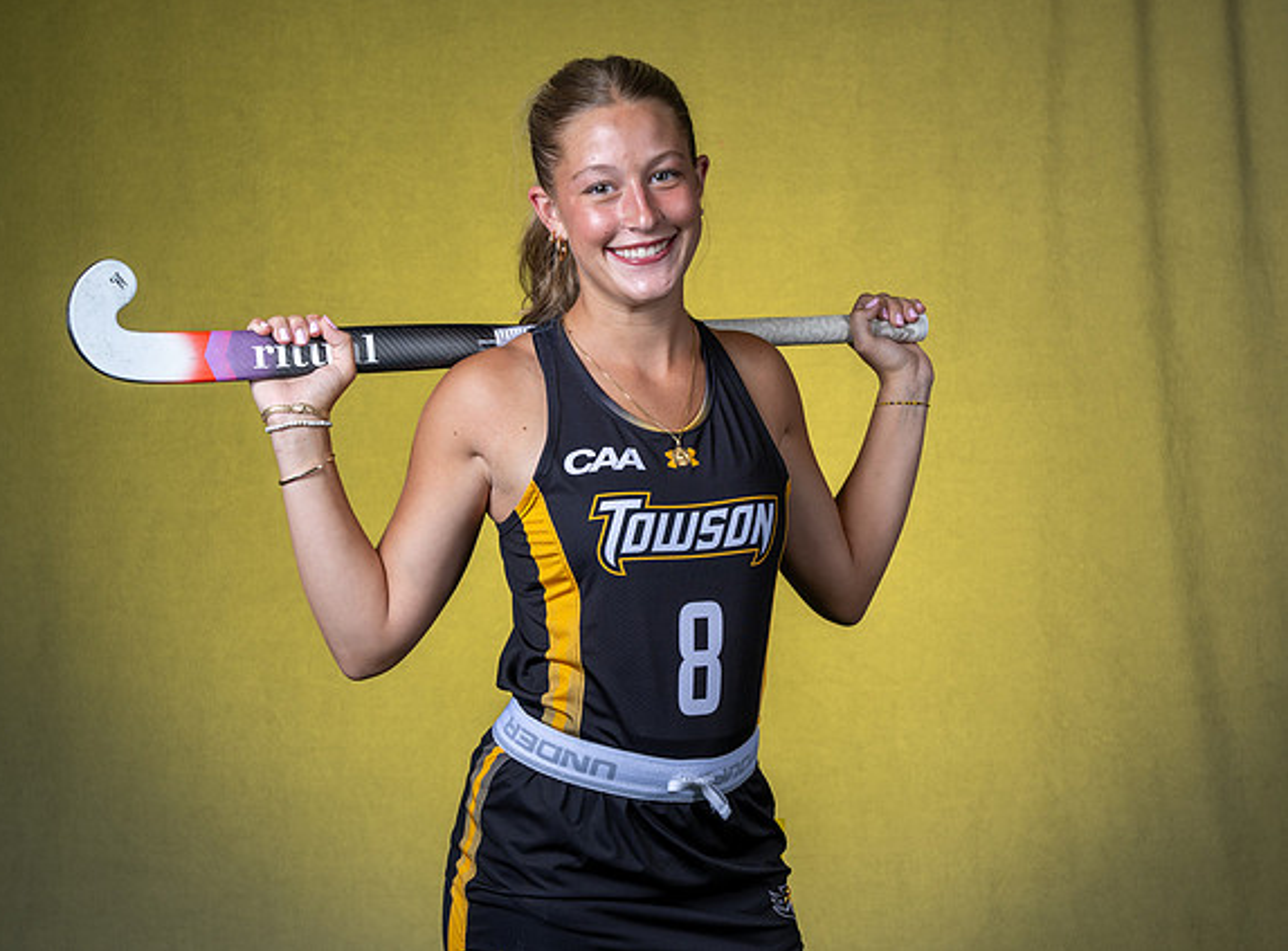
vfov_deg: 18.5
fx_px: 2923
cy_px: 513
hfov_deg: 24.8
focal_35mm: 79
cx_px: 760
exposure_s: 1/160
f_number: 7.1
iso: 100
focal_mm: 59
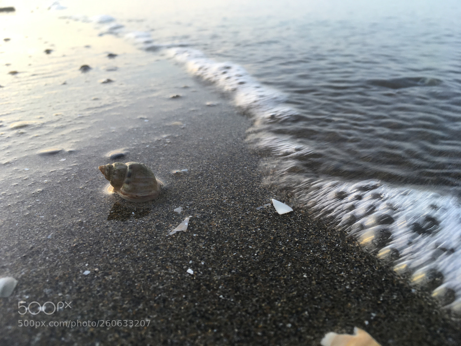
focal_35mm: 29
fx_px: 386
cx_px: 230
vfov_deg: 48.2
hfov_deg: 61.7
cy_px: 173
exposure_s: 1/141
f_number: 2.2
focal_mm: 4.15
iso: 25
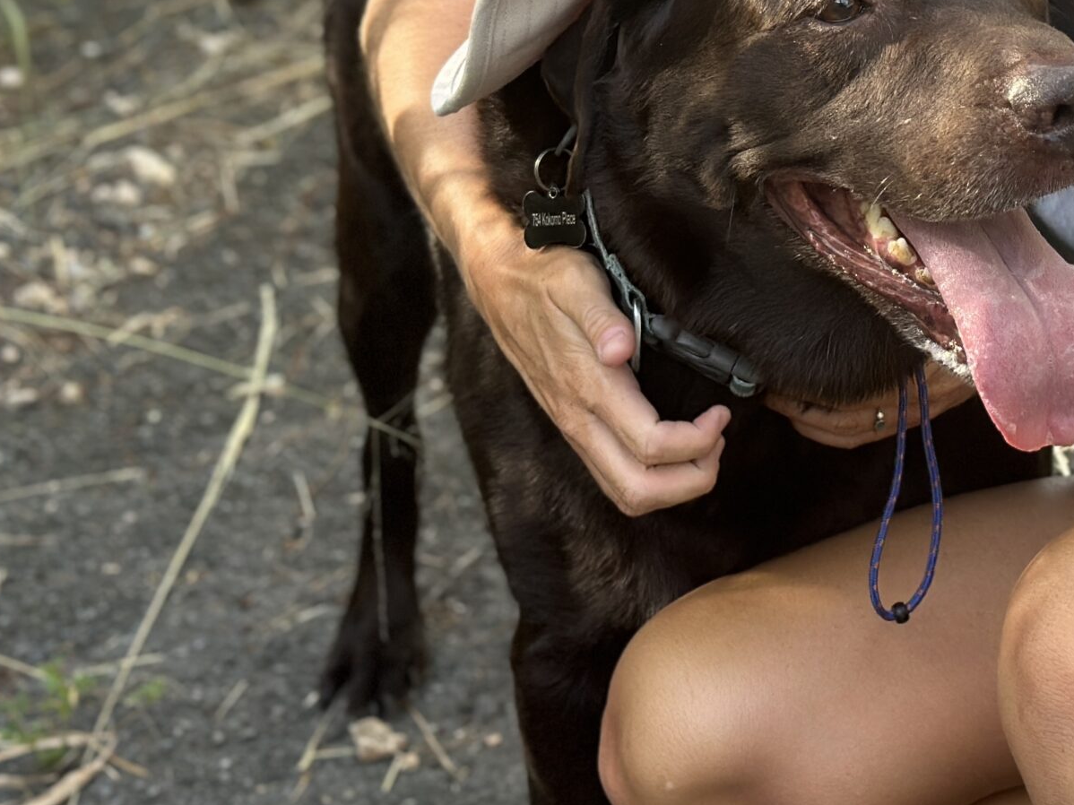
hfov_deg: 17.9
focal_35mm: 109
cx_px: 893
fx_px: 3381
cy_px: -64
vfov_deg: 13.3
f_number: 1.78
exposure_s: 1/571
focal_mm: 6.86
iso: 80
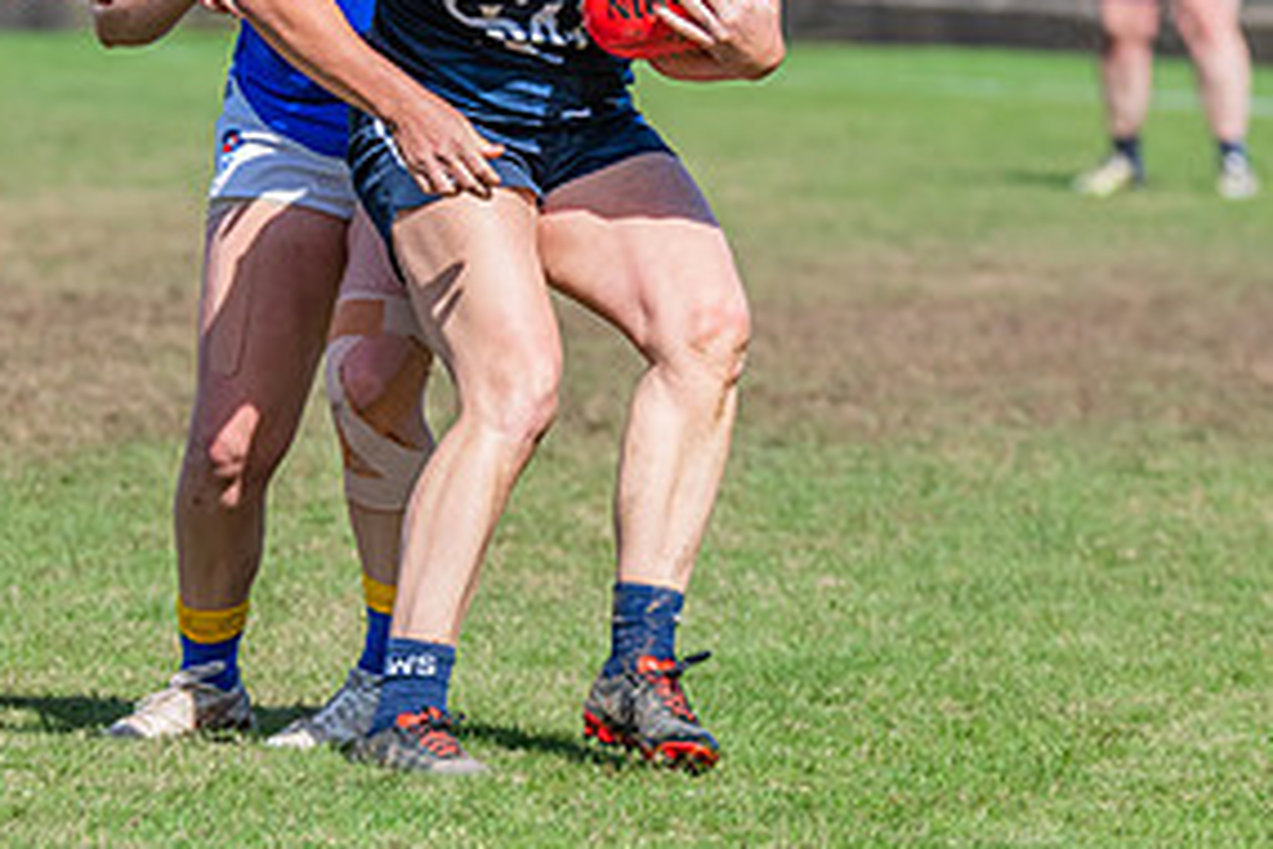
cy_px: 14
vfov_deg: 2.0
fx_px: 24609
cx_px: 219
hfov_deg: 3.0
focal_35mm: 696
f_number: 9
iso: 800
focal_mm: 300
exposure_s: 1/1600
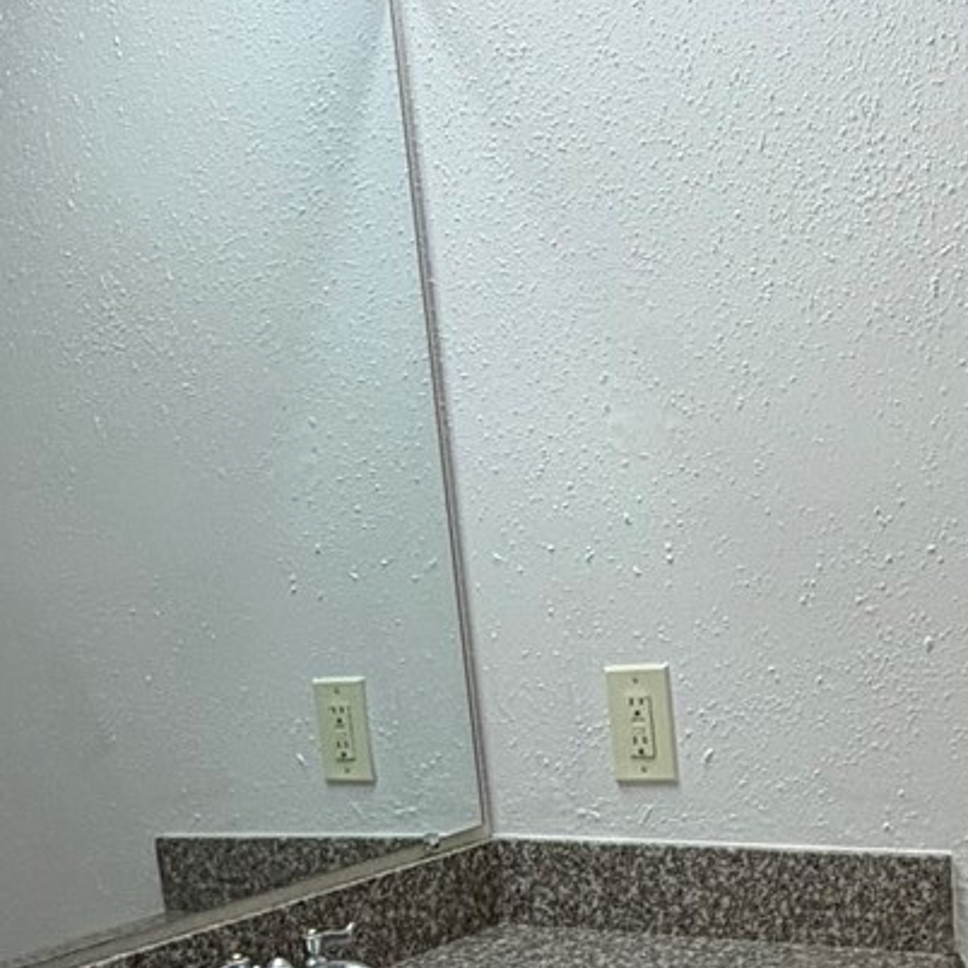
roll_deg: +4.9
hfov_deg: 27.3
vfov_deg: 25.7
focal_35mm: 63
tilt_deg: -12.7
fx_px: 1993
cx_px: 539
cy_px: 1004
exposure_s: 1/167
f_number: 2.2
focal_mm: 2.22
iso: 64
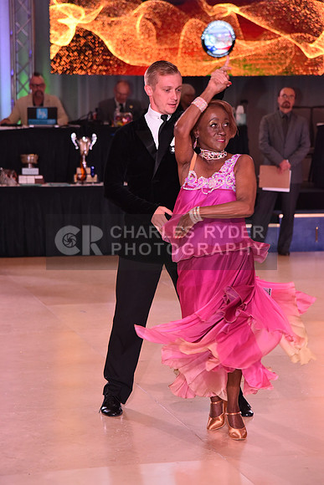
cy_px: 242
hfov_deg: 12.5
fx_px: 1484
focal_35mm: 110
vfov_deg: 18.6
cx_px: 162
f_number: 6.3
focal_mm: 110
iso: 2500
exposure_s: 1/320
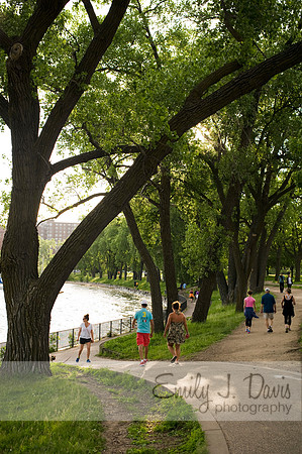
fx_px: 631
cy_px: 227
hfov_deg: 26.9
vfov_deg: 39.6
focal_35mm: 50
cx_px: 151
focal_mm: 50
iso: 200
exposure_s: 1/200
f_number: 5.6
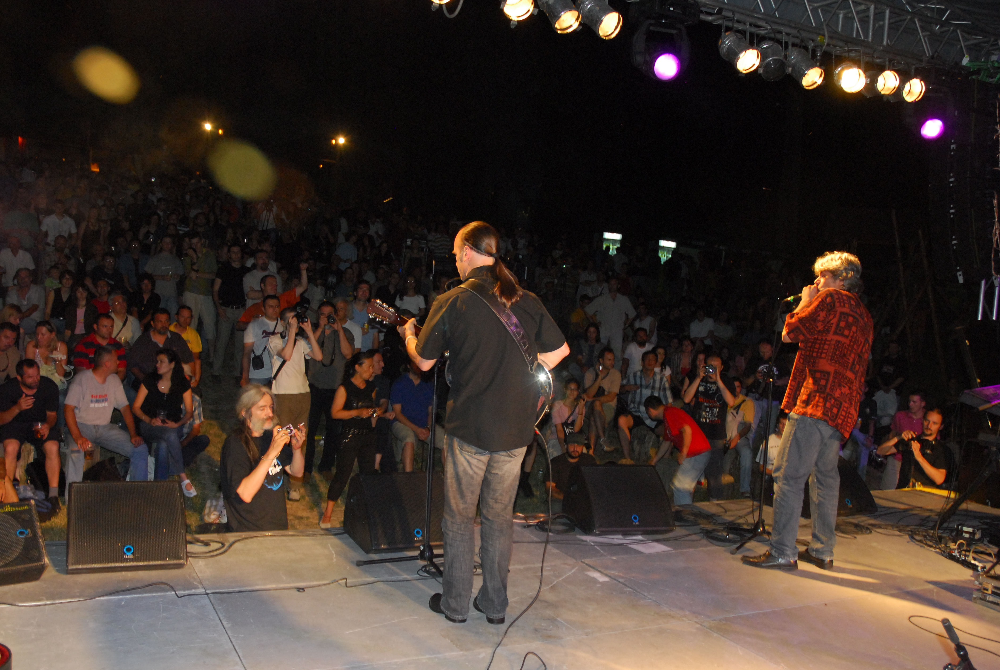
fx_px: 946
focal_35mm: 34
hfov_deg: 55.7
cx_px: 496
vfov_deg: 39.0
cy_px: 330
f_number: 5
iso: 800
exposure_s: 1/30
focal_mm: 22
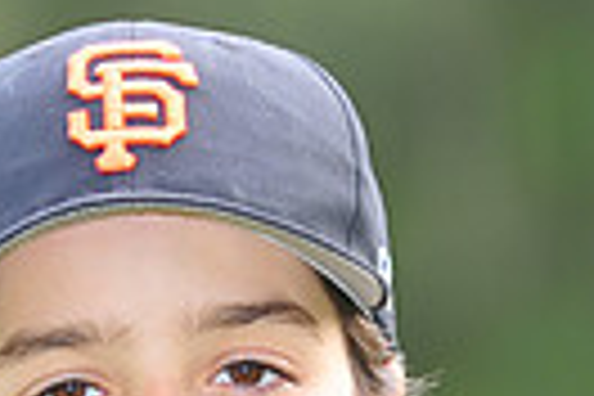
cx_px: 261
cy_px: 666
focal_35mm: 880
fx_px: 14519
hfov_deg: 2.3
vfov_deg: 1.6
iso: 200
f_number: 4.5
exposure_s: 1/160
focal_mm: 200
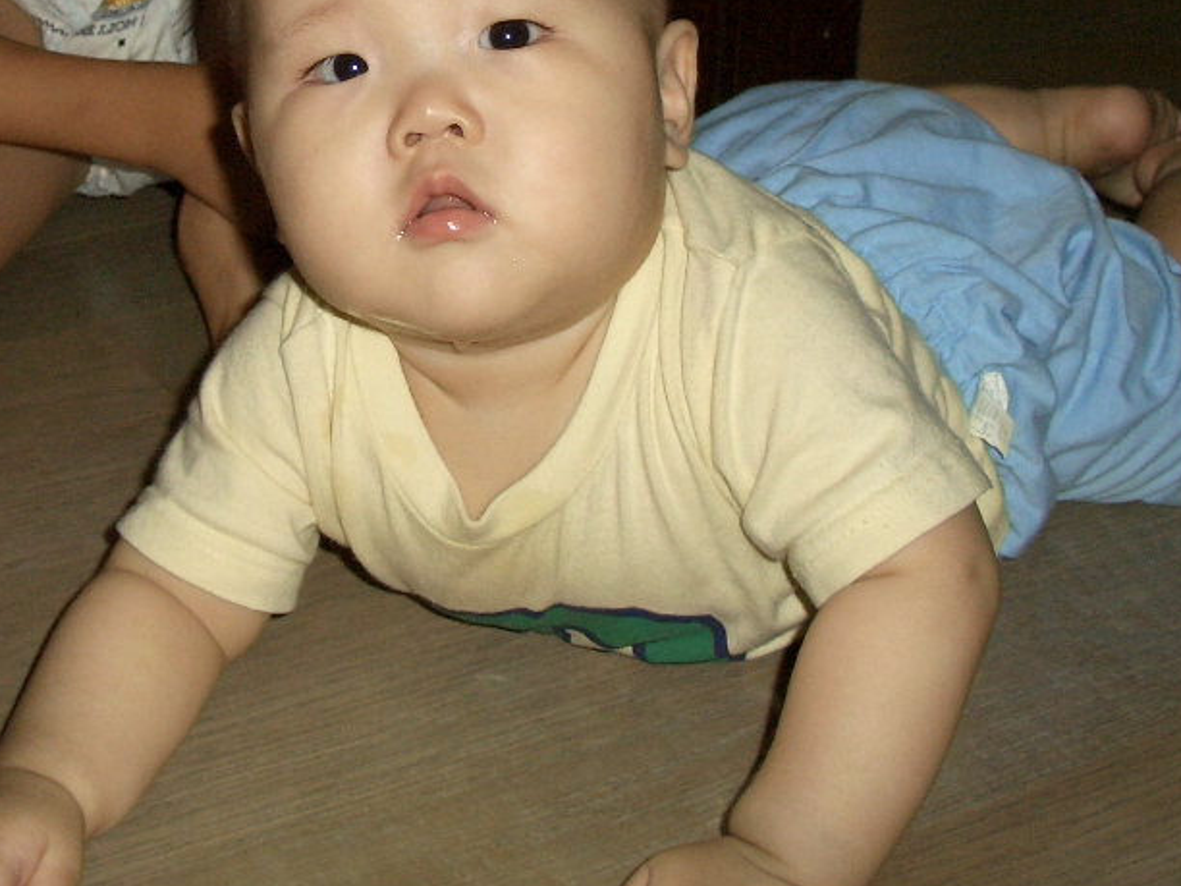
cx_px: 309
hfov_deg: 27.8
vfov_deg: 20.8
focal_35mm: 69
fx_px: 2354
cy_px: 56
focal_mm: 7.1
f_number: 2.8
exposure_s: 1/60
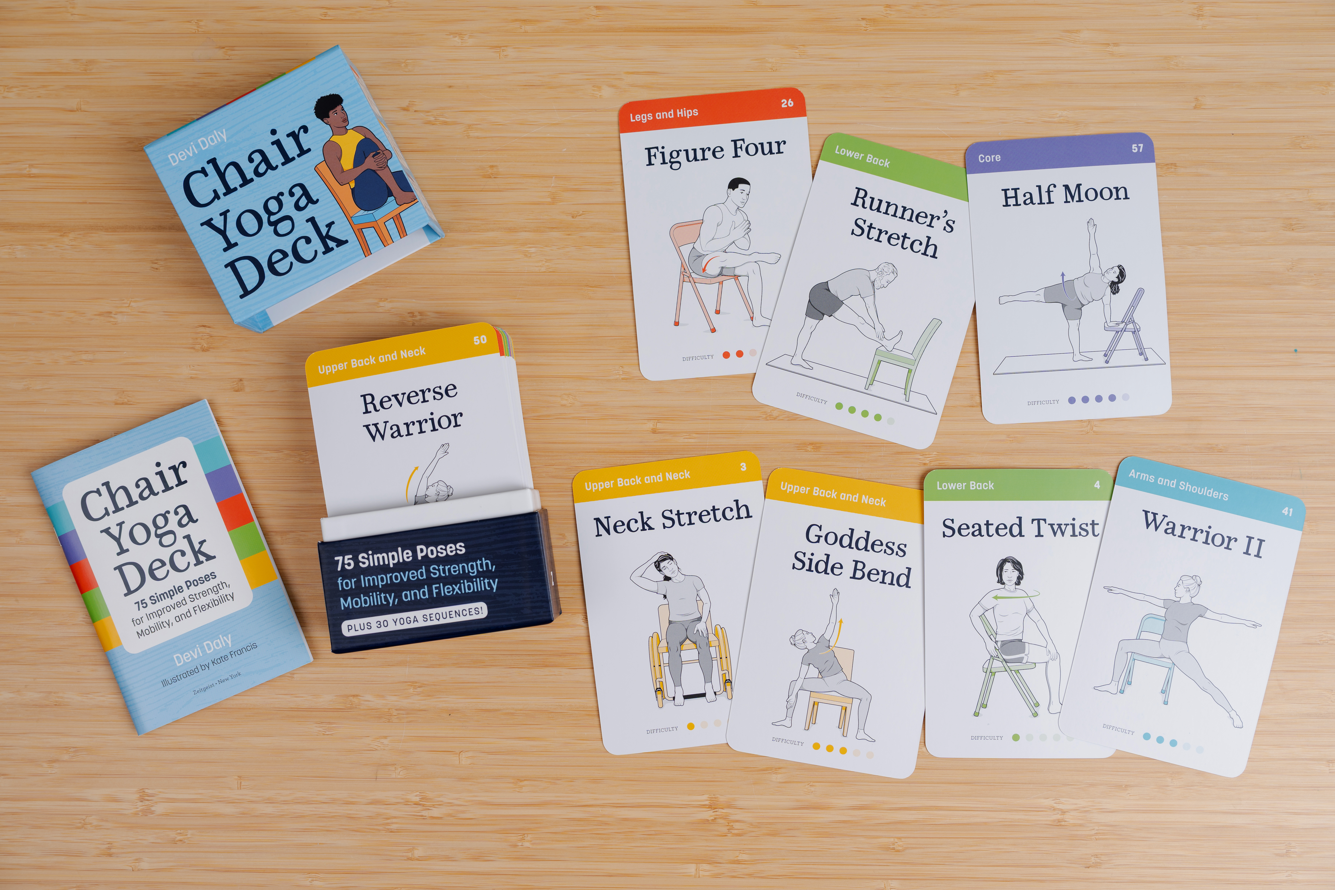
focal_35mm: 37
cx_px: 668
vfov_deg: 35.9
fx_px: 1372
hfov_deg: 51.9
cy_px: 445
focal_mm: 37
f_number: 4.5
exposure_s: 1/125
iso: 125
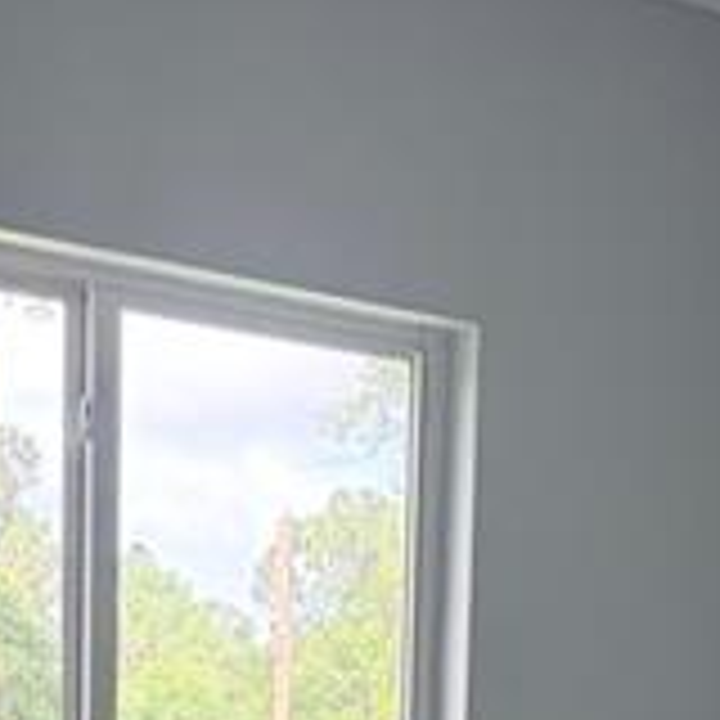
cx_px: 450
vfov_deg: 15.7
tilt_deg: -5.6
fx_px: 2400
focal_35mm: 102
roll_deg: -1.5
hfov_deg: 17.0
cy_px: 1071
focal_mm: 6.76
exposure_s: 1/179
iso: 80
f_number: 1.78
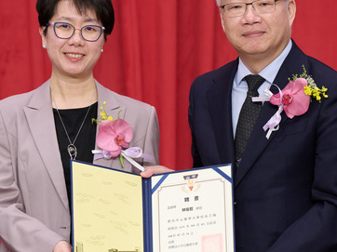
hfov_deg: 5.3
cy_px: 124
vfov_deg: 4.0
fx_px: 3619
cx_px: 195
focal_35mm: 372
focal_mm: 200
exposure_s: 1/200
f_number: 4
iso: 2000
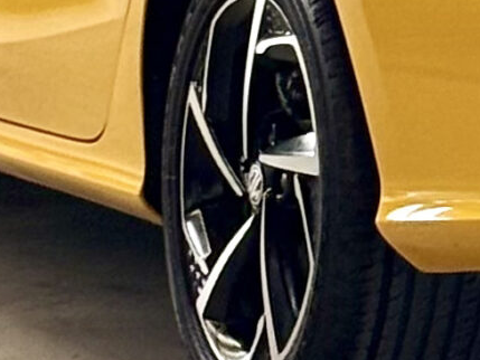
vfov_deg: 4.7
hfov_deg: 6.3
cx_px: 700
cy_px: -388
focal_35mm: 310
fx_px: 4300
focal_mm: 5.96
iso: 50
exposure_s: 1/78
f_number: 1.6
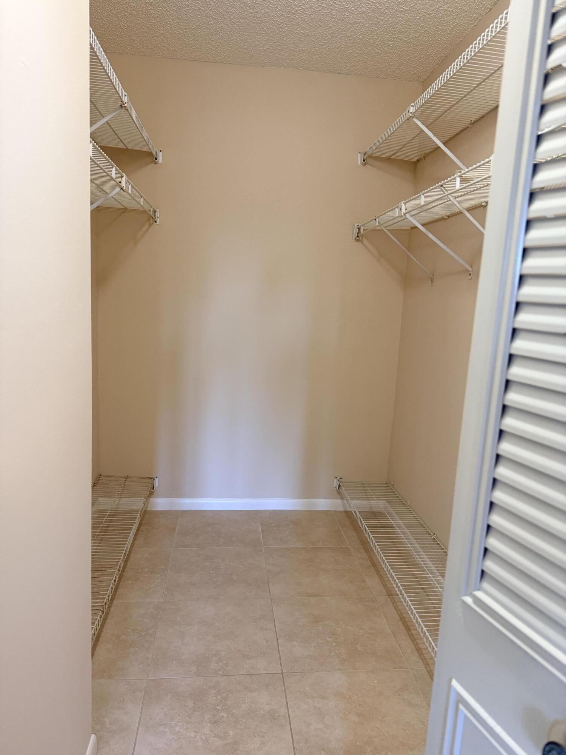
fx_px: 523
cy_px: 378
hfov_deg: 56.8
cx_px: 283
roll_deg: -3.1
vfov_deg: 71.6
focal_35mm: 24
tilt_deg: -9.6
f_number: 1.78
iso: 320
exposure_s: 1/60
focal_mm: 6.76
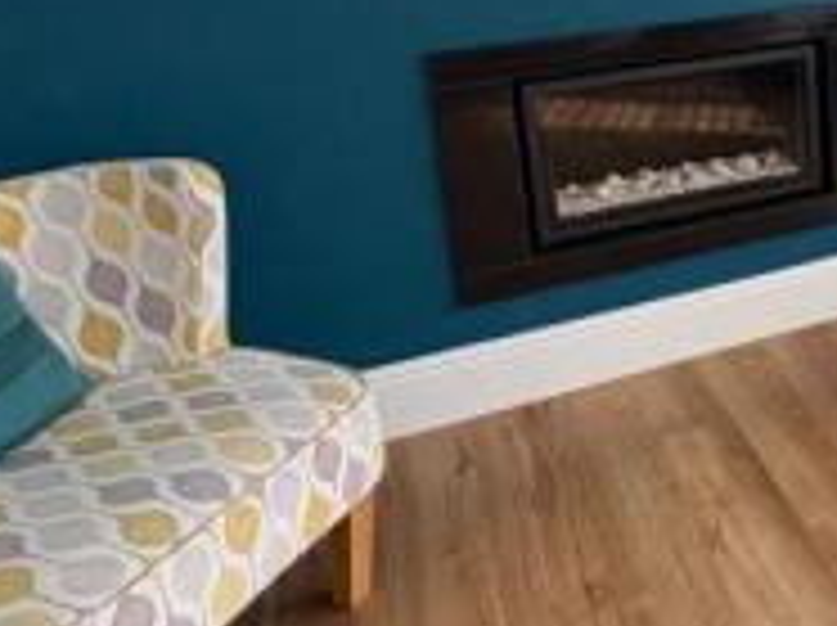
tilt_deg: -12.3
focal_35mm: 44
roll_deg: +3.5
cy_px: 61
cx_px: 925
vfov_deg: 31.3
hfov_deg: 36.3
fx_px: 1063
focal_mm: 2.22
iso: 125
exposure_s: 1/99
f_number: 2.2
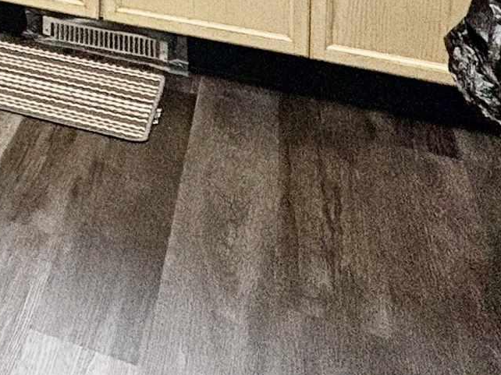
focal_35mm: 67
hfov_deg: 23.1
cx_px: -261
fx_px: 969
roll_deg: +1.0
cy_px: -325
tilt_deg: -2.7
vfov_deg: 17.3
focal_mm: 2.22
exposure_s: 1/120
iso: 320
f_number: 2.2
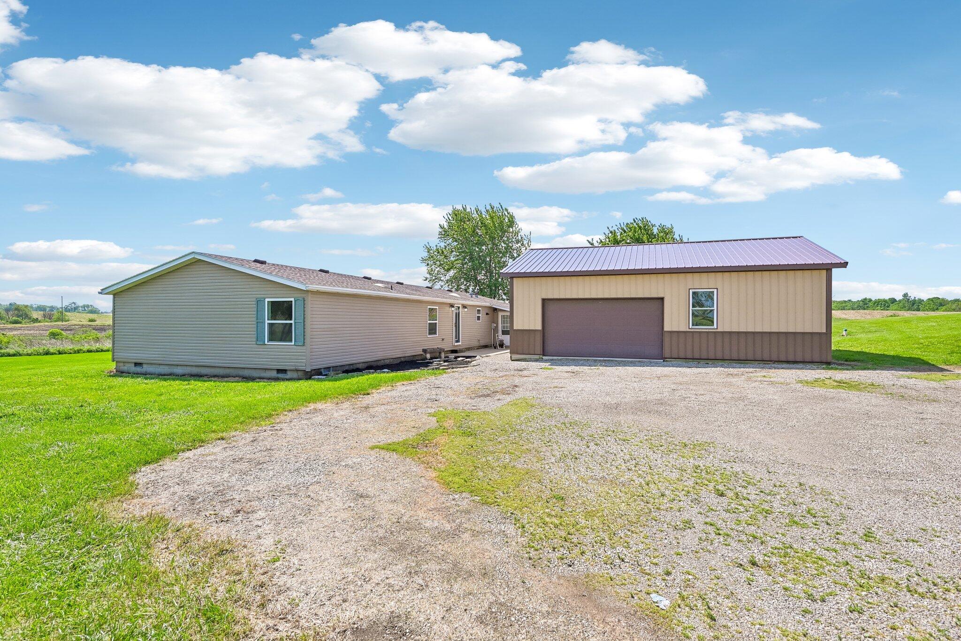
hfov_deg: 90.0
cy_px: 320
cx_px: 480
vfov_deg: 67.4
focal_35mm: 18
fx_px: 480
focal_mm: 18
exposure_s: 1/4000
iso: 400
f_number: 4
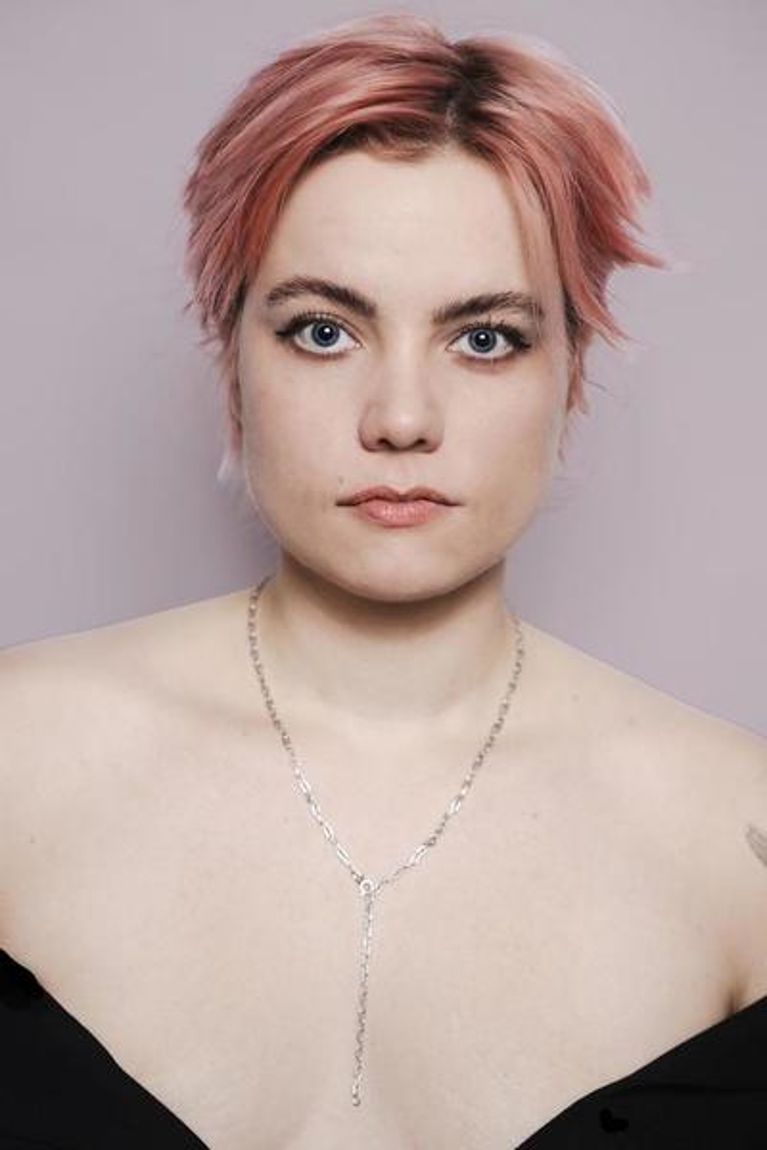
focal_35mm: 64
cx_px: 384
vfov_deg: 31.4
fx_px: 2045
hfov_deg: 21.2
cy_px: 575
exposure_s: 1/160
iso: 160
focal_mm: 42.7
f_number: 2.8
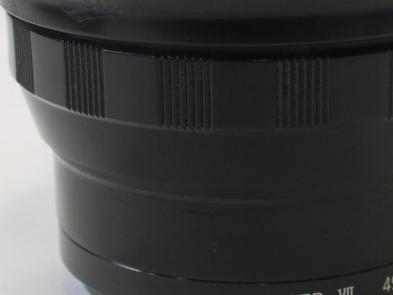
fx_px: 1681
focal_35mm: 148
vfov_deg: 10.0
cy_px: 75
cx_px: 254
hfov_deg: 13.3
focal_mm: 30
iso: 400
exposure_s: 1/40
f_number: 7.1
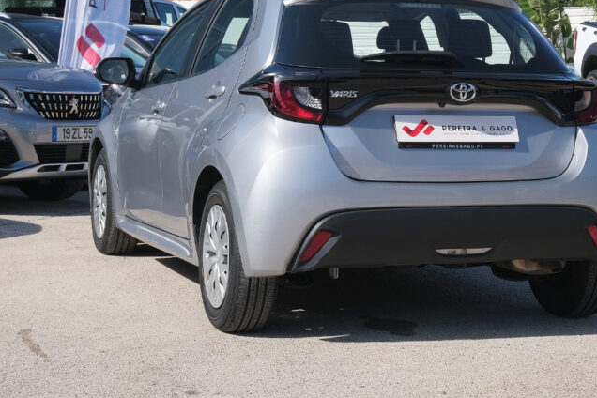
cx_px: 375
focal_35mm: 87
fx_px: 1443
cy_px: 127
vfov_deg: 15.7
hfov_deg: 23.3
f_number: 9
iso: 160
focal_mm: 36.3
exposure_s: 1/320
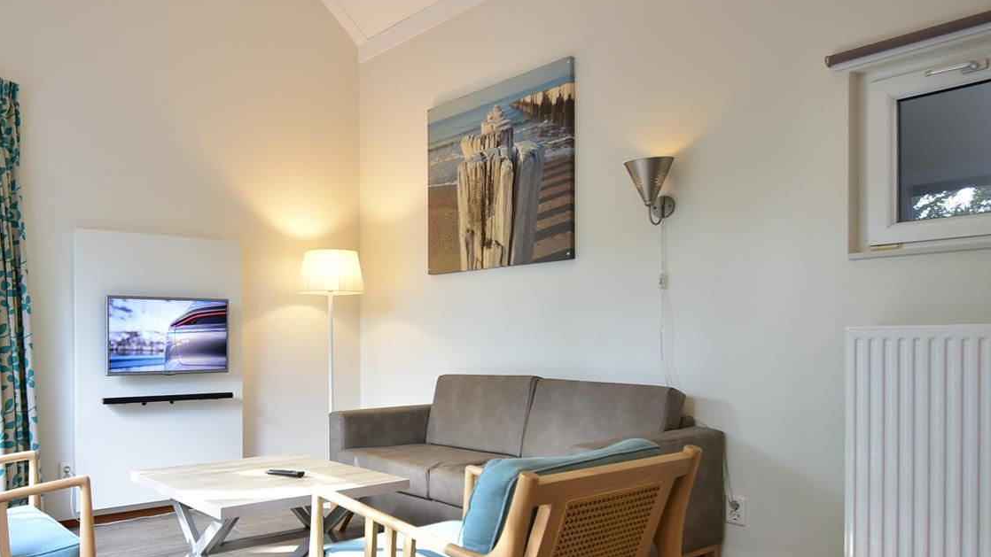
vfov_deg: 42.5
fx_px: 710
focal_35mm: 27
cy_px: 352
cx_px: 310
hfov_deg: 67.4
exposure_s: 1/5
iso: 100
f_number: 4.8
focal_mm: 12
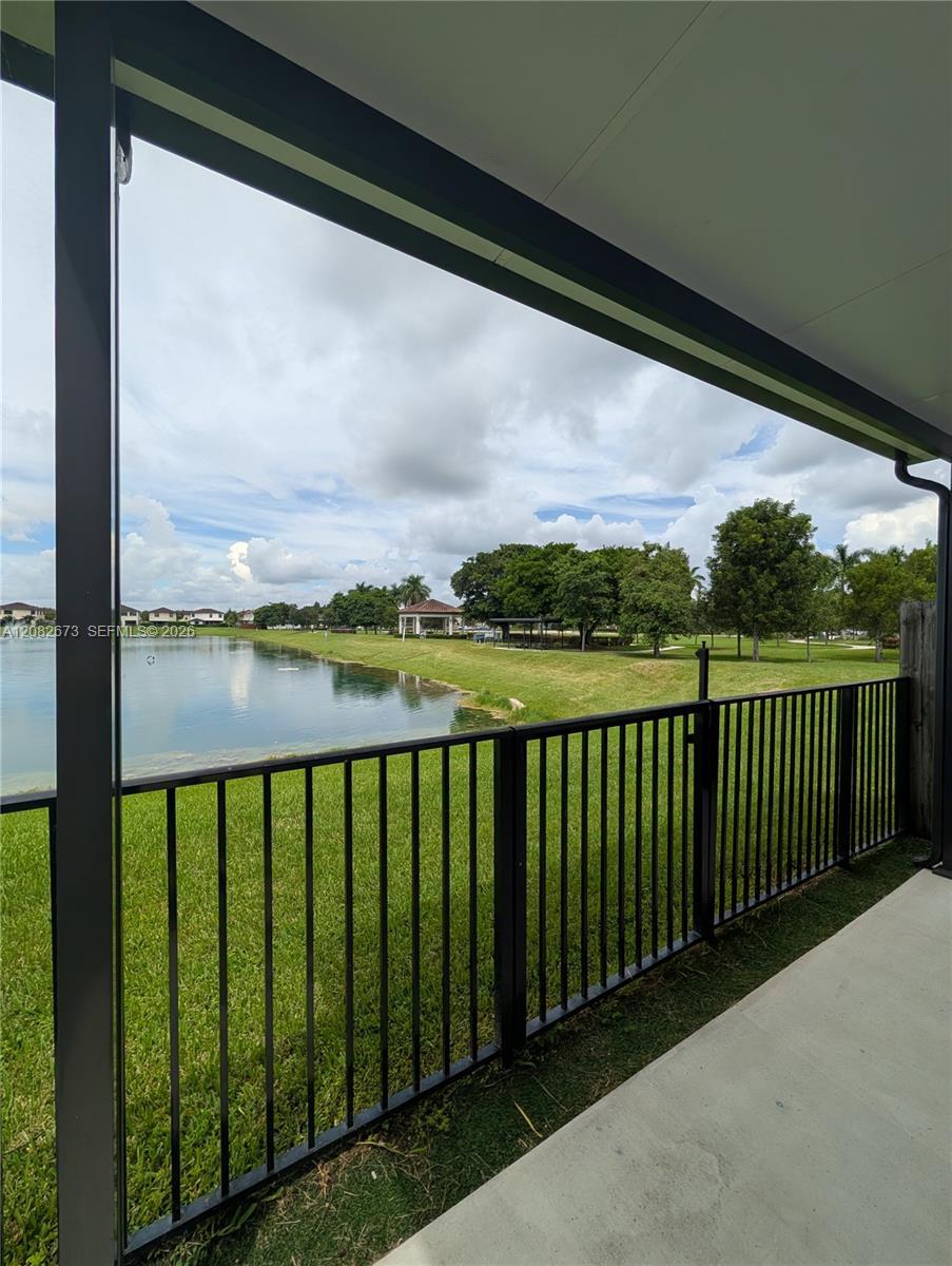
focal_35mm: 12
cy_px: 633
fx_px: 439
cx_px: 476
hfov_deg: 94.6
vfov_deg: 110.5
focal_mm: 2.02
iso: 50
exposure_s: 1/4184
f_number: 1.7
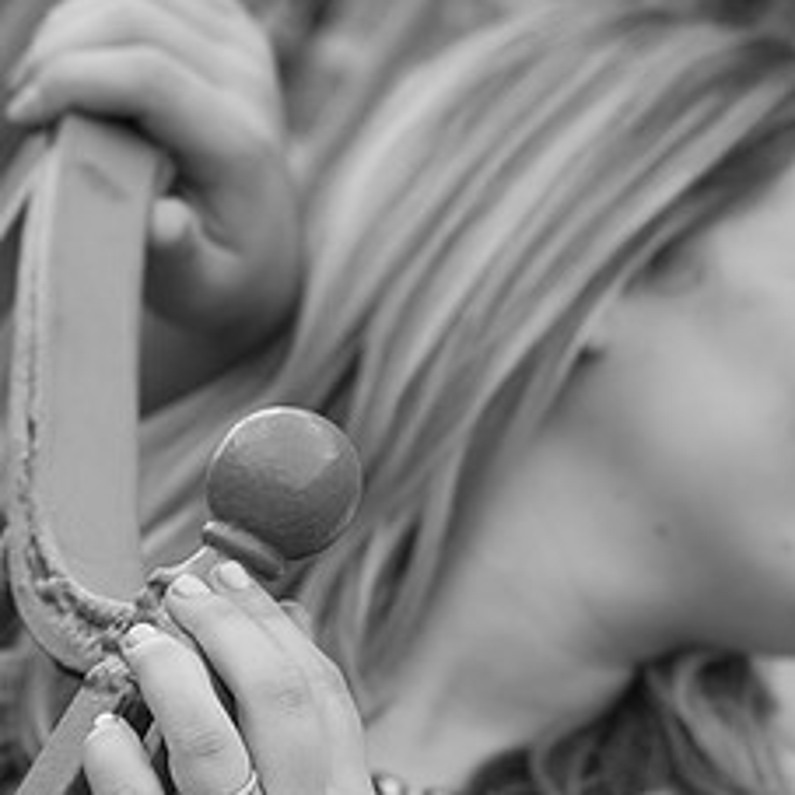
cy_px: 768
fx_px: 5275
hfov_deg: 8.6
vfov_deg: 8.6
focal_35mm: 203
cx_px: 713
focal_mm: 70
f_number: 5
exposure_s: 1/160
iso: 160
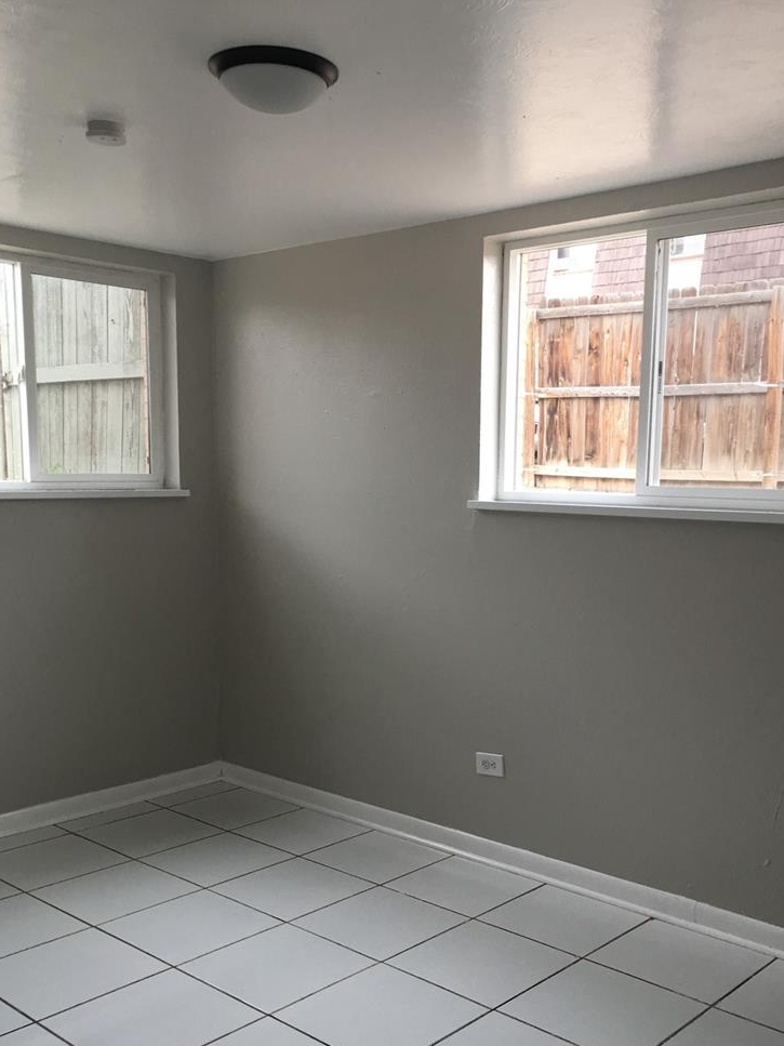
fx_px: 1087
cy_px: 630
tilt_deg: -7.7
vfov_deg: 51.0
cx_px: 438
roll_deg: -0.7
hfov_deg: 39.6
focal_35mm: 36
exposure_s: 1/40
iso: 25
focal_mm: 4.15
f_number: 2.2
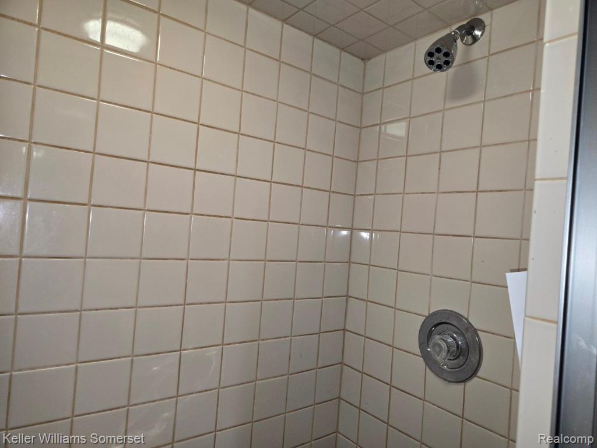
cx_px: 298
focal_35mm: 23
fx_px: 397
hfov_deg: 73.9
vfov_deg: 58.9
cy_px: 224
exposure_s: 1/60
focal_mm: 5.4
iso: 80
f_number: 1.8
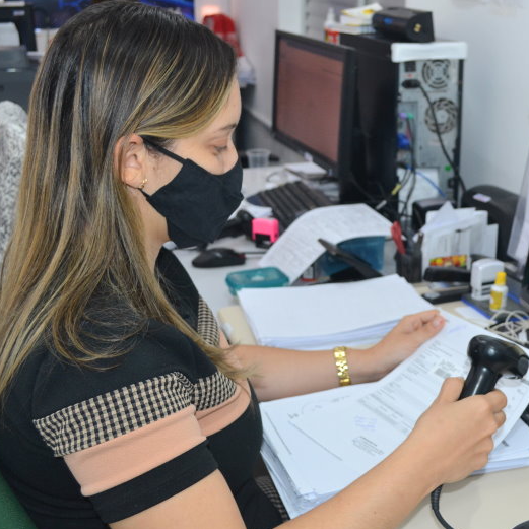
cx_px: 360
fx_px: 813
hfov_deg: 35.6
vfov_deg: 36.1
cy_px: 270
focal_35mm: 47
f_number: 4
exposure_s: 1/60
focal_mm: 24
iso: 800
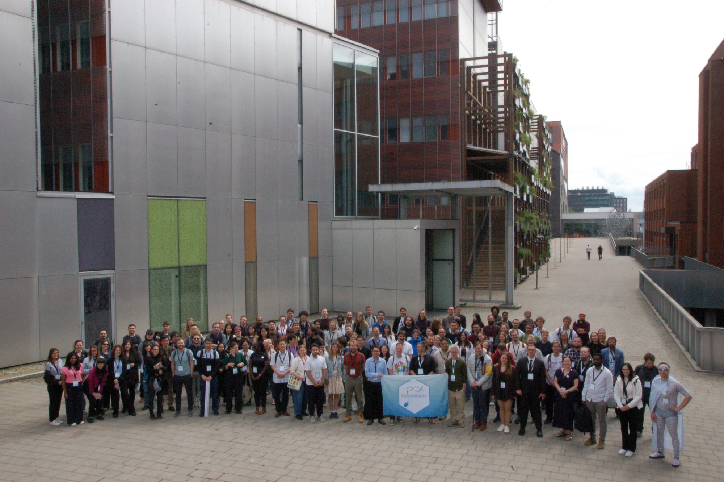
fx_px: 603
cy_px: 241
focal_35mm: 30
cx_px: 362
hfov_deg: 62.0
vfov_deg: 43.5
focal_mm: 20
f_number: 32
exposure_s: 1/125
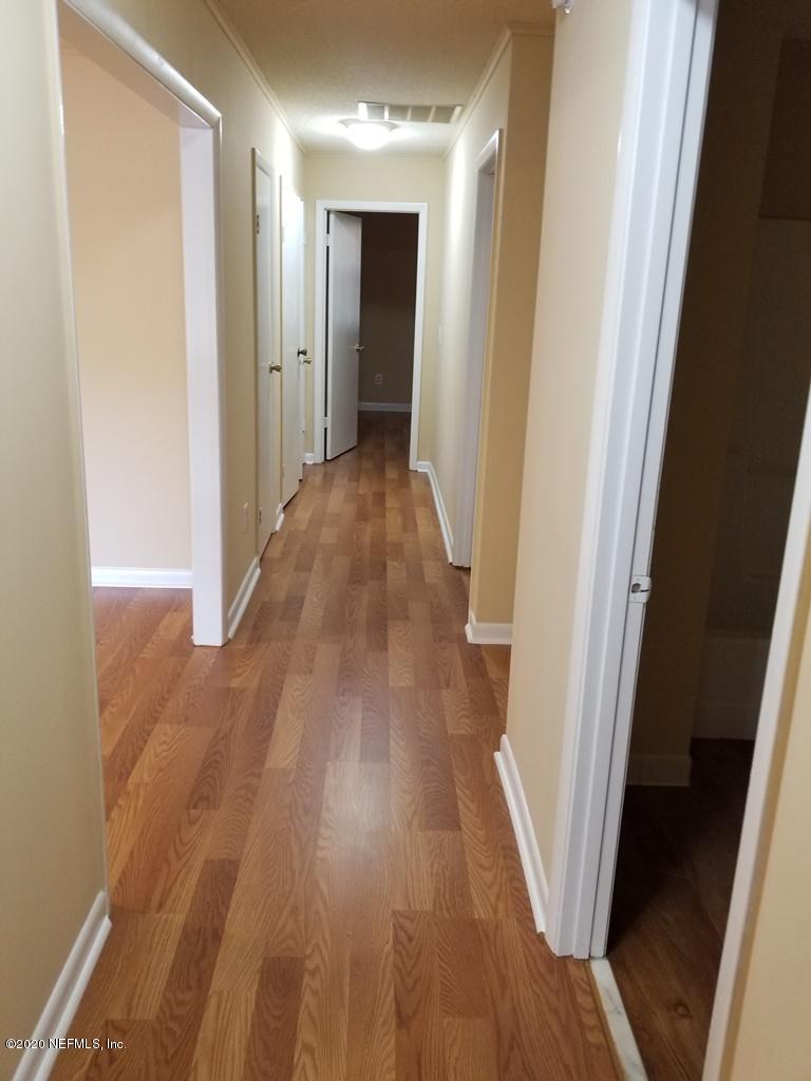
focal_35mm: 26
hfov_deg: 53.1
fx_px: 812
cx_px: 406
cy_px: 540
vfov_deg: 67.3
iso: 200
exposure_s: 1/30
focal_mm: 4.25
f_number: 1.7
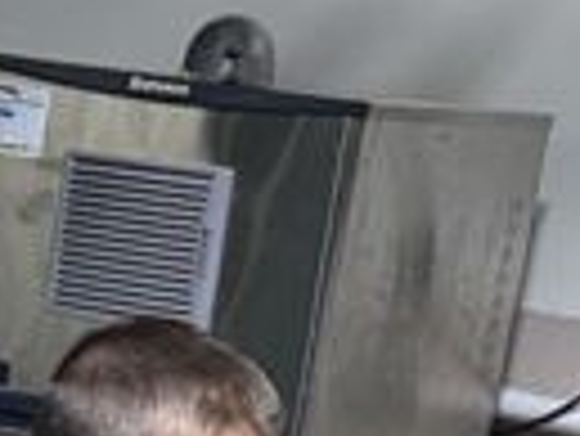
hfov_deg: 9.9
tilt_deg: -25.2
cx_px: -405
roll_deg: -6.5
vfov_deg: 6.9
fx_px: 3186
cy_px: 1416
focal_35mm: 190
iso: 160
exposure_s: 1/60
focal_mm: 6.76
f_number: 1.78
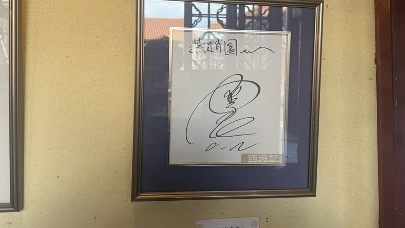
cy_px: 85
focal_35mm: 27
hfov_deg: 69.8
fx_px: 290
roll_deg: +0.0
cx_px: 199
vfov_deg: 42.6
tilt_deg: +2.3
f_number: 1.78
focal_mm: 6.76
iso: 125
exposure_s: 1/121
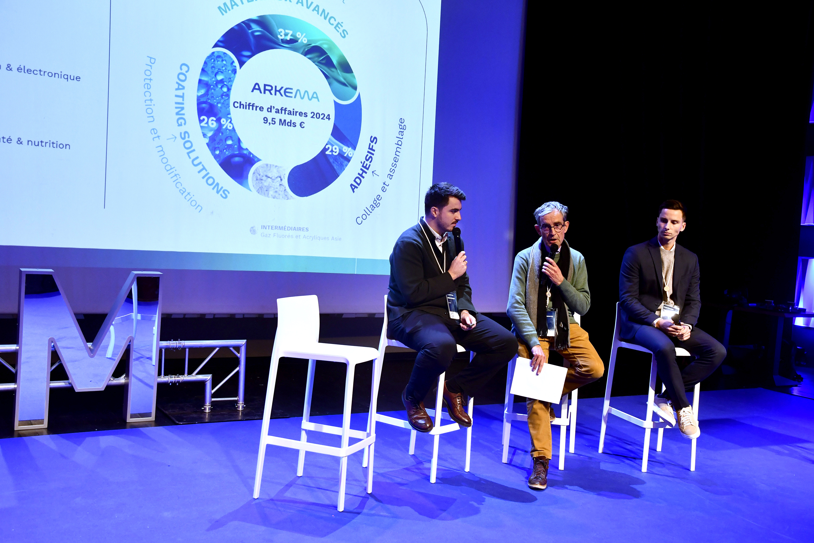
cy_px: 272
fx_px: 882
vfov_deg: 34.2
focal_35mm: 39
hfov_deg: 49.6
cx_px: 407
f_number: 5
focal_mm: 26
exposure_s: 1/80
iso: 1000
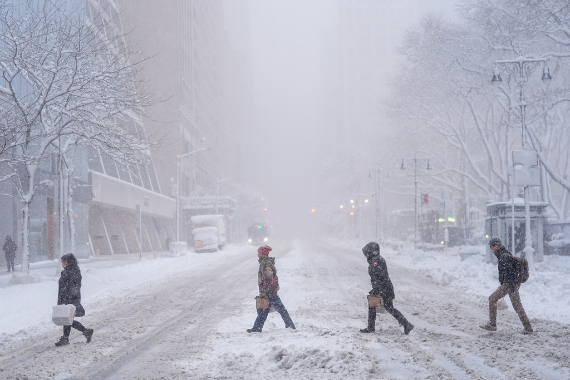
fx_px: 1108
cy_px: 190
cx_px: 285
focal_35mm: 70
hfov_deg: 28.8
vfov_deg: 19.5
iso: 800
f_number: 2.8
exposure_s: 1/500
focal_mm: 70
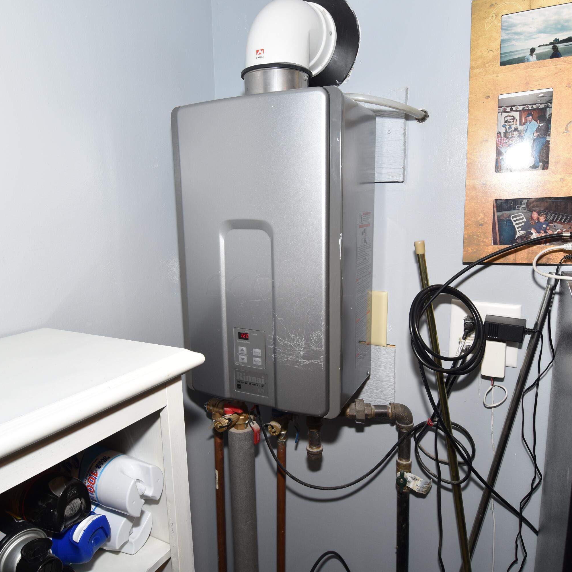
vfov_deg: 67.3
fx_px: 430
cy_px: 286
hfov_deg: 67.3
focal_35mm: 23
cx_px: 290
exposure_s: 1/60
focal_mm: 12
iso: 320
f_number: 7.1
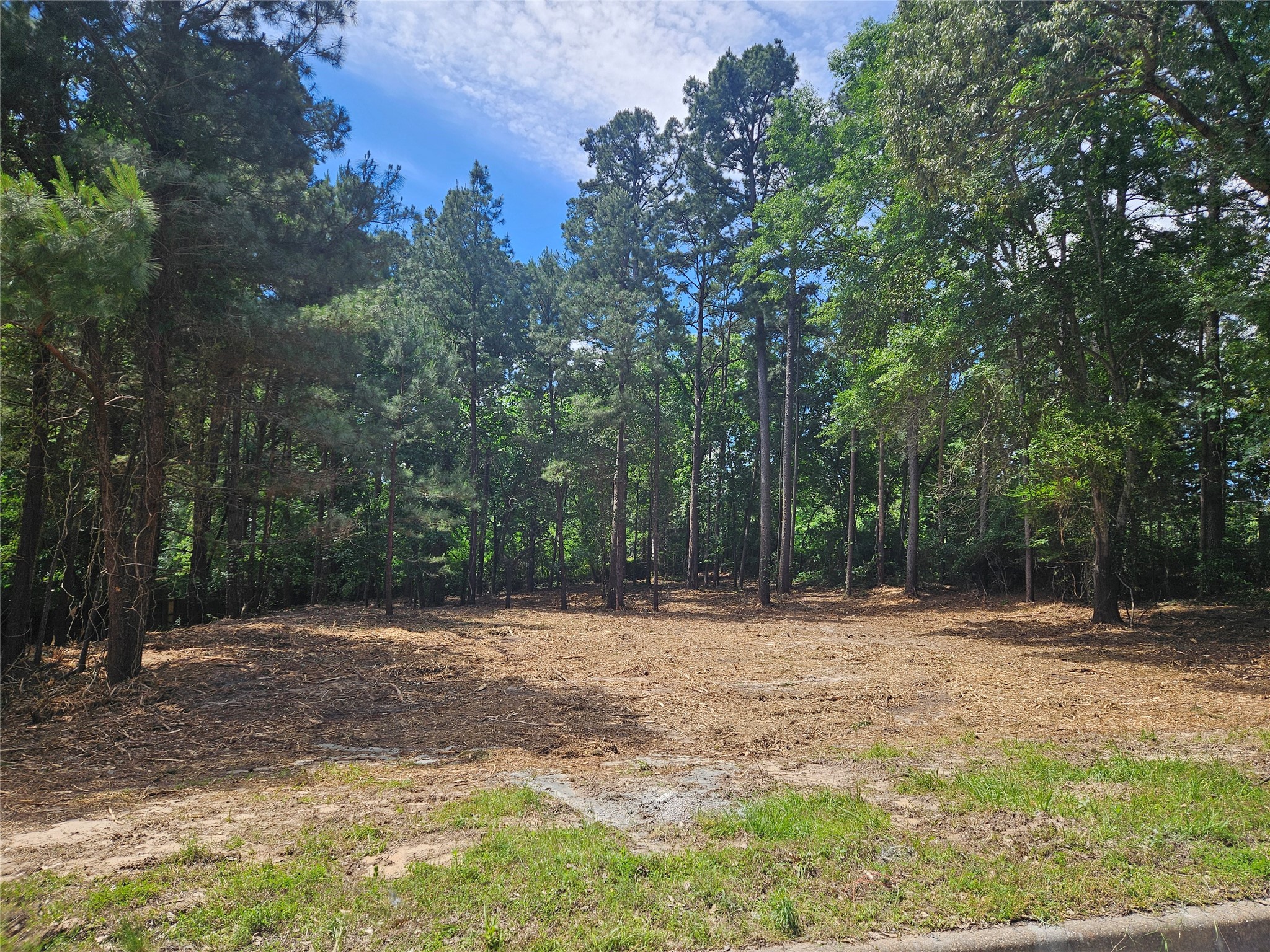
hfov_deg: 73.9
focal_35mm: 23
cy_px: 476
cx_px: 635
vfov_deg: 58.9
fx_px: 844
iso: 32
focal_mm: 5.4
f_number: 1.8
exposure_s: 1/1468
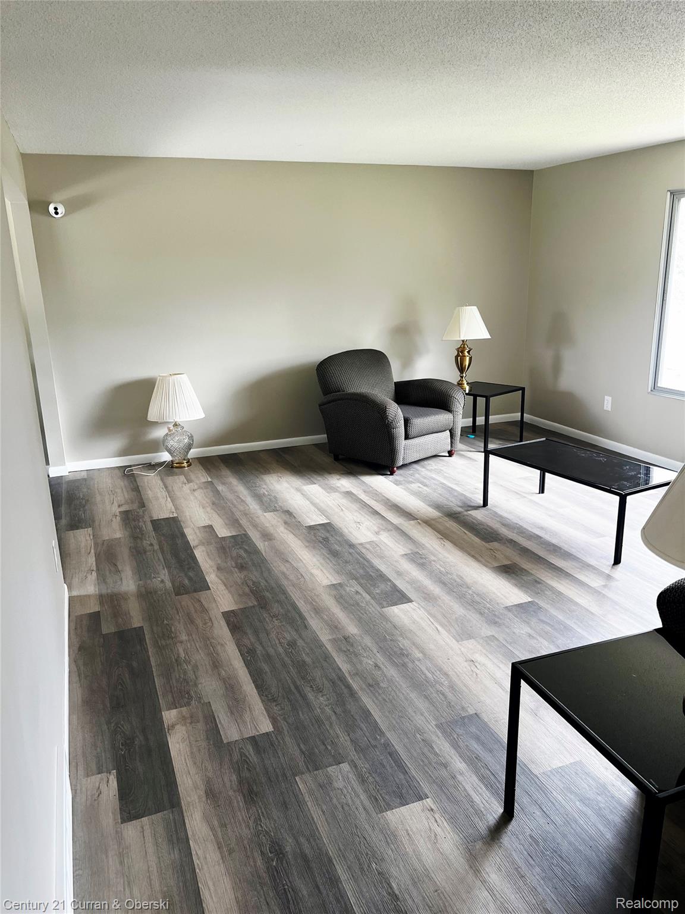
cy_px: 457
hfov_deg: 53.1
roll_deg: +1.9
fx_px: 686
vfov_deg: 67.3
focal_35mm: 26
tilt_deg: -16.5
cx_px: 342
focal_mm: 5.7
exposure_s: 1/122
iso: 80
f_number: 1.5
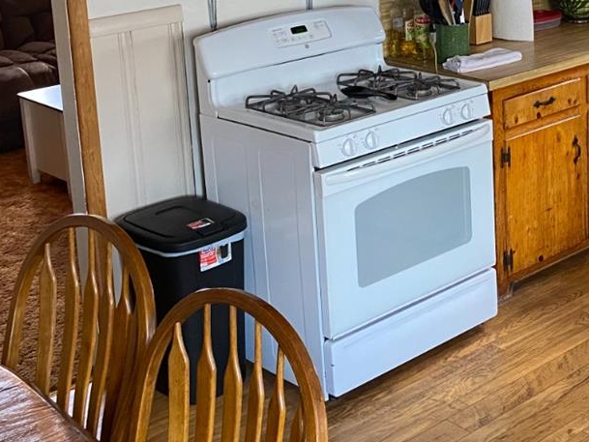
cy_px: 33
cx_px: 527
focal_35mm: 64
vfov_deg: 22.3
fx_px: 1089
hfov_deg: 29.1
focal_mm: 4.25
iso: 250
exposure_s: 1/60
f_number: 1.8
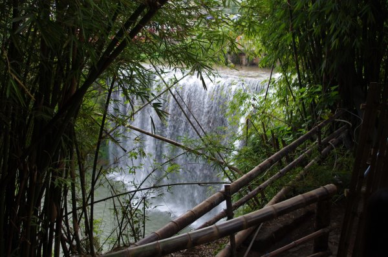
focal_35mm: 35
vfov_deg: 38.0
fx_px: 373
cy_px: 128
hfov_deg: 55.0
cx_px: 194
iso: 100
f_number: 4
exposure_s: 1/60
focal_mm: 23.13
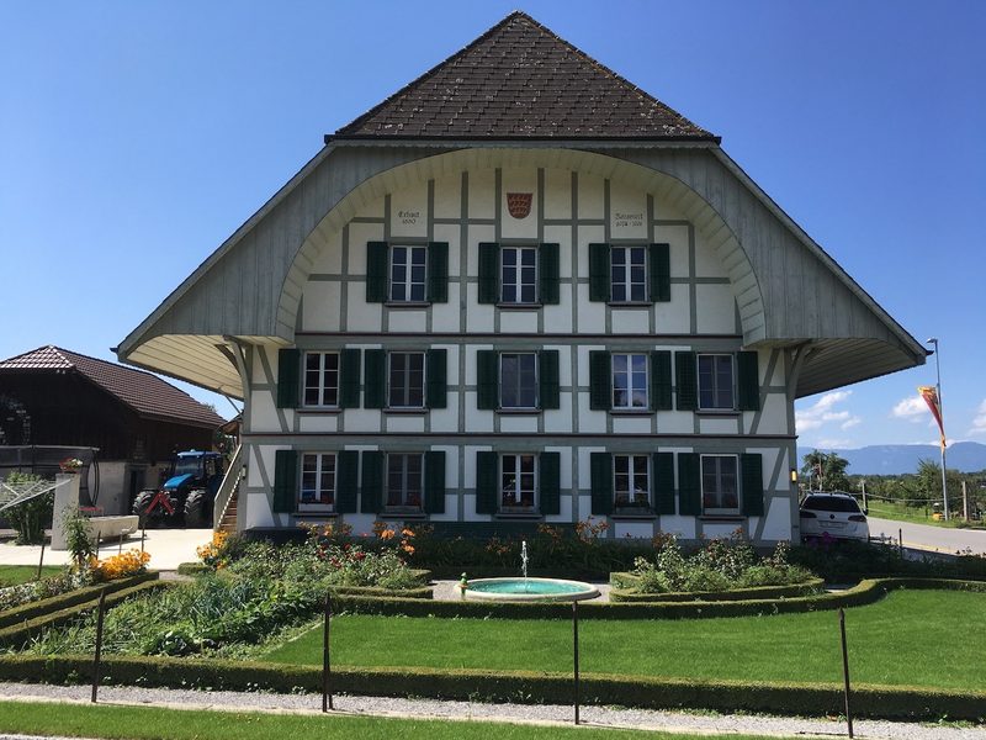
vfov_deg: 48.2
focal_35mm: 29
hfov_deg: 61.7
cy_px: 370
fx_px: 826
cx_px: 493
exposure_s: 1/1261
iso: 25
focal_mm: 4.15
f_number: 2.2
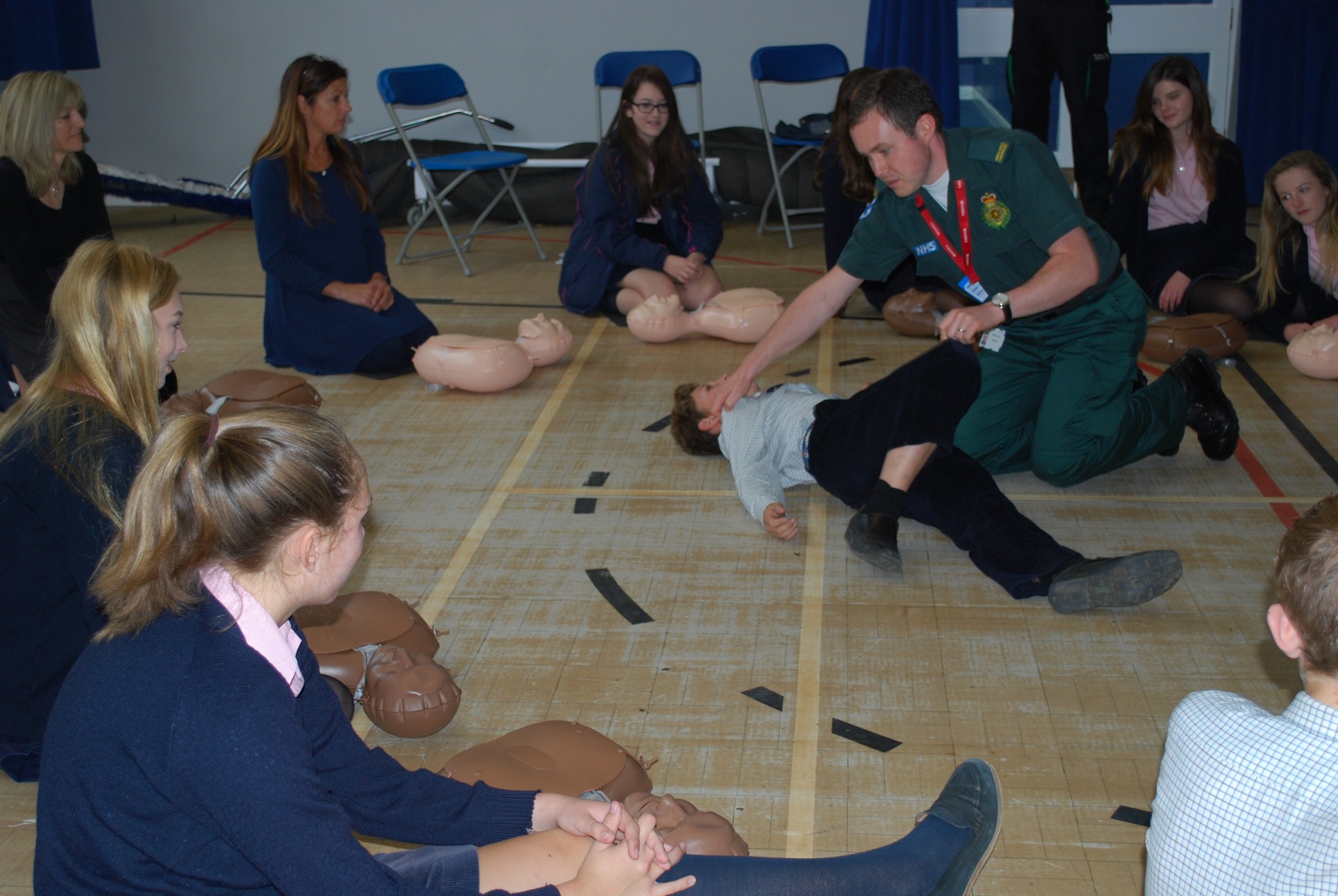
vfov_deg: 28.2
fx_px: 1786
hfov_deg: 41.1
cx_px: 669
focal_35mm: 48
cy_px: 448
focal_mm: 32
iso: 250
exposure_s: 1/60
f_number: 5
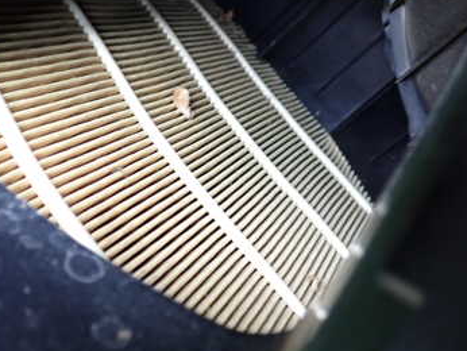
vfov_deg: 27.9
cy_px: 112
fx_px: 702
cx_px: 151
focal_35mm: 52
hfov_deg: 36.4
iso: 250
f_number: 2.3
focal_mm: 5.4
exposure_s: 1/30
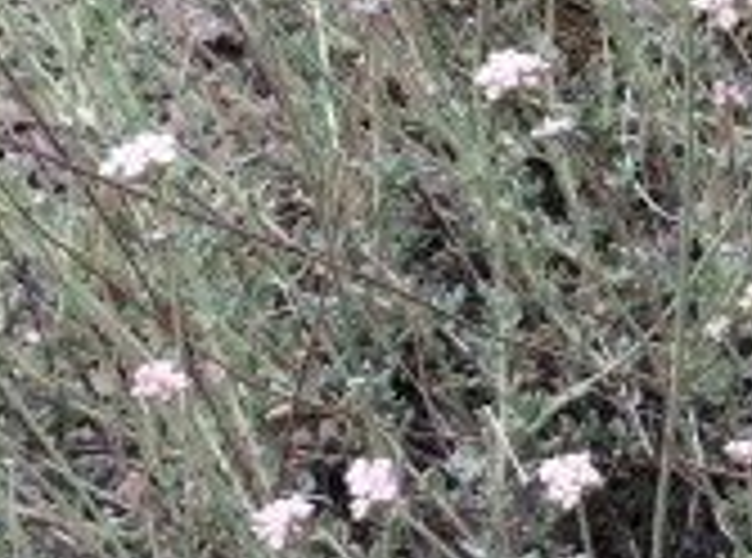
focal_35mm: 147
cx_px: 1031
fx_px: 3182
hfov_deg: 12.9
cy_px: 252
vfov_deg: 10.0
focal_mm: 3.85
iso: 80
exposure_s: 1/434
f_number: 2.8
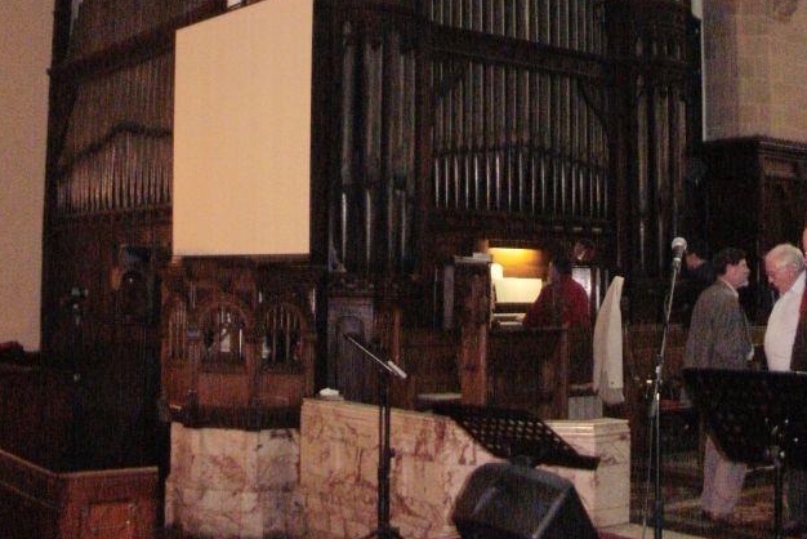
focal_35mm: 51
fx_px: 1144
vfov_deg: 26.3
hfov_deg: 38.9
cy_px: 150
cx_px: 404
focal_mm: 6.3
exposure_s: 1/30
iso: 800
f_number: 3.5
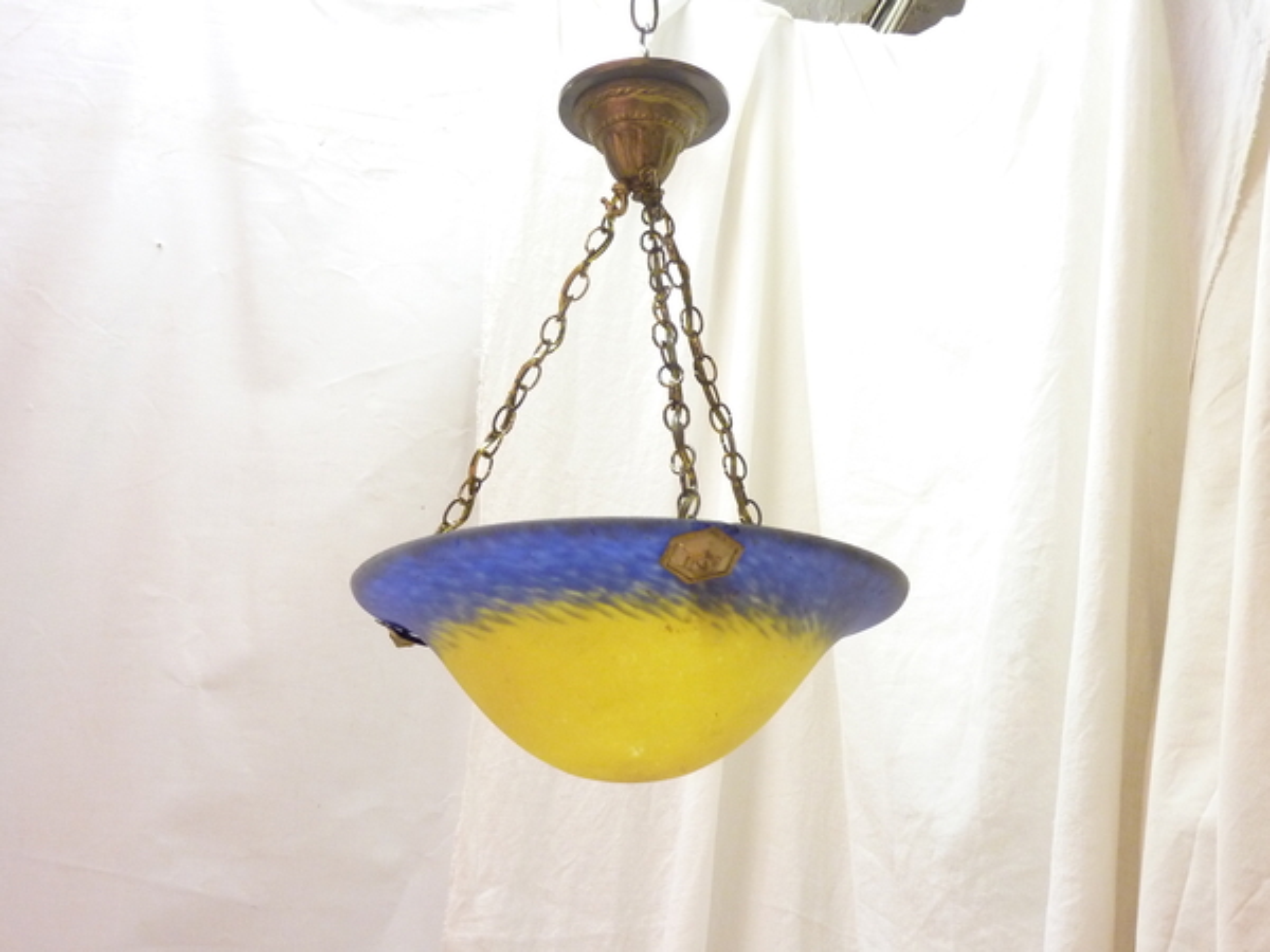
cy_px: 476
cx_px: 635
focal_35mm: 40
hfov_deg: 46.8
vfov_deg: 36.0
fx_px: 1468
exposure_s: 1/13
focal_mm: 6.5
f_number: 3.6
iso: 400
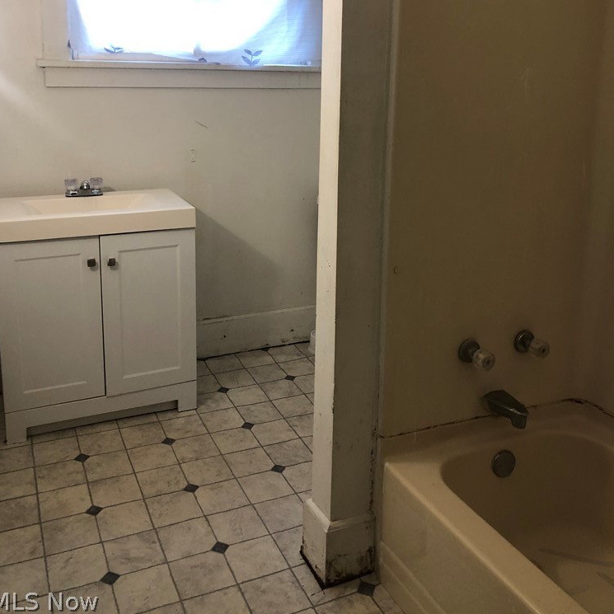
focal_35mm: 34
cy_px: 199
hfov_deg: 48.4
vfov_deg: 47.6
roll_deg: -1.8
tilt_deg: -11.4
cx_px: 301
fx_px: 682
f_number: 1.8
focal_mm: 3.99
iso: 40
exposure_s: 1/17
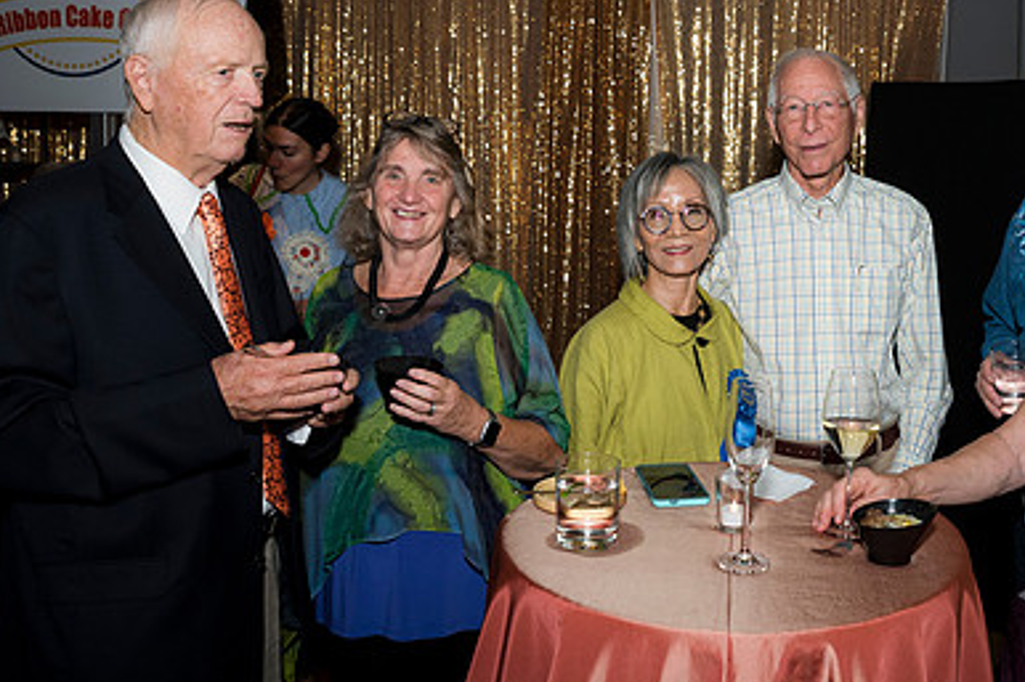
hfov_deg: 50.6
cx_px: 717
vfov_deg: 35.6
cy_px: 238
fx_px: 1053
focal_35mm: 37
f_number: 5.6
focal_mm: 24
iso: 800
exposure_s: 1/160
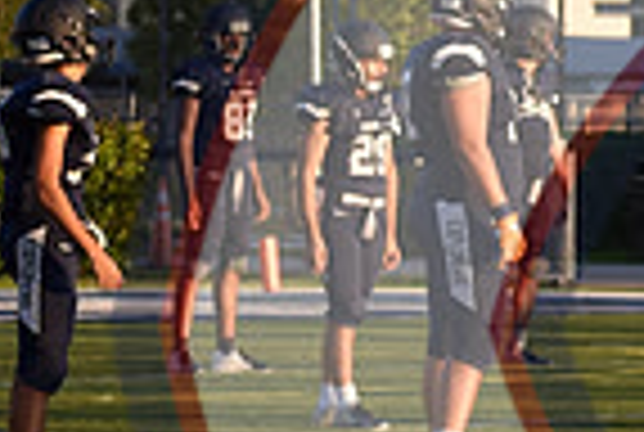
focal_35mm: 474
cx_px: 1103
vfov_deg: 2.9
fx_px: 8497
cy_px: 326
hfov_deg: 4.3
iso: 400
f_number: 4.8
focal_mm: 78
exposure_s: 1/1000
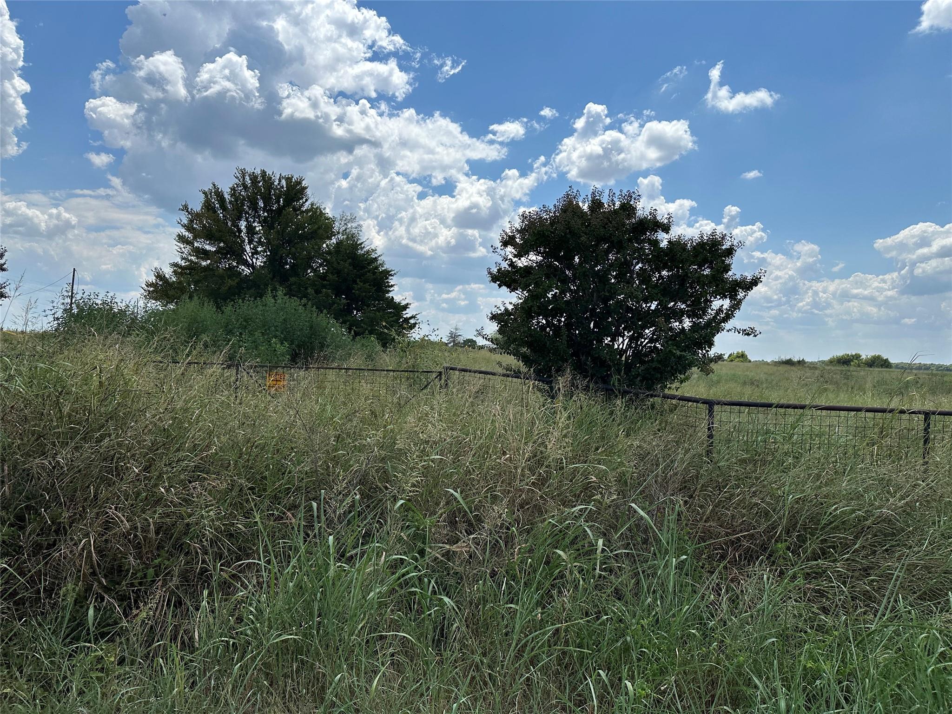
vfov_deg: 56.8
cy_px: 357
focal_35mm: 24
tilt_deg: -0.4
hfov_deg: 71.6
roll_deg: -0.4
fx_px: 660
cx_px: 476
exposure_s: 1/7042
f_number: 1.78
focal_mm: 6.86
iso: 80
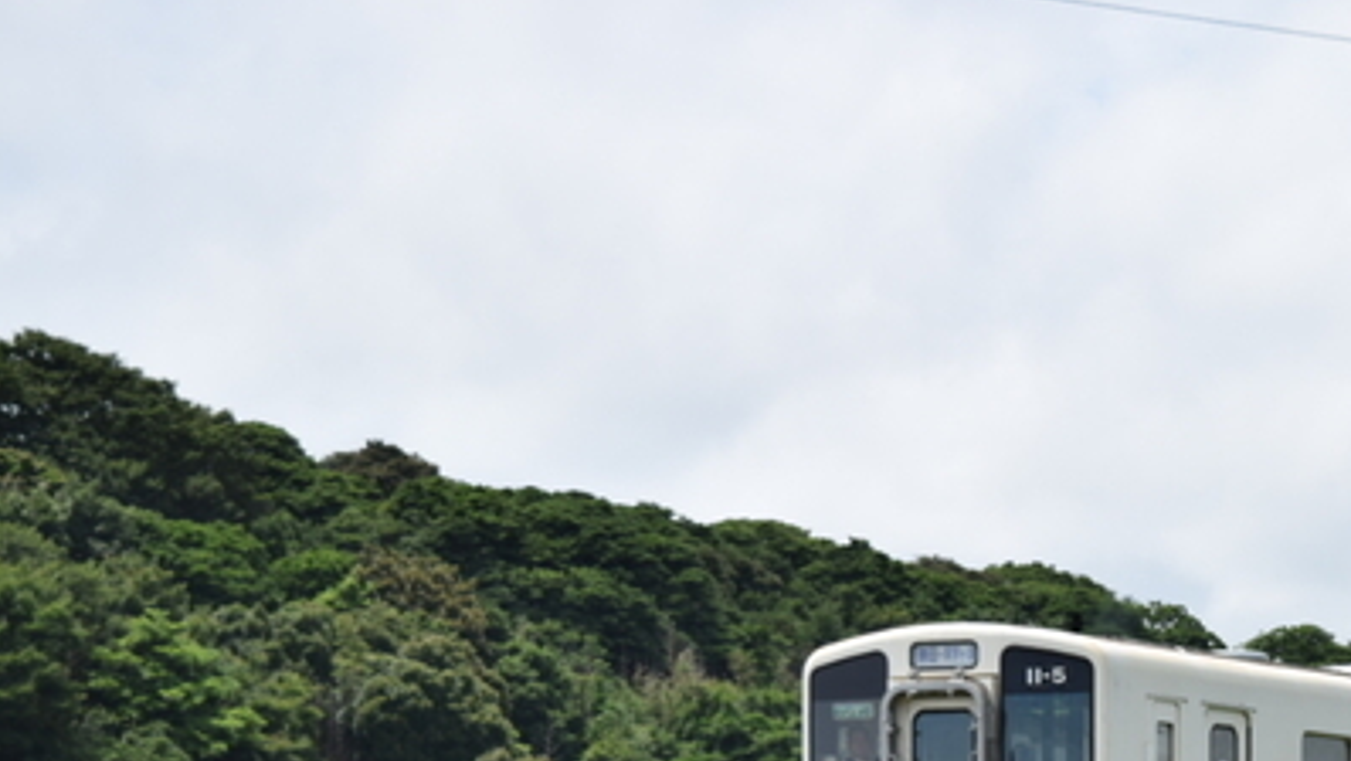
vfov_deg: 10.0
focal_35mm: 120
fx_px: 4299
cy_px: 888
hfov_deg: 17.4
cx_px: 1354
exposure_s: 1/640
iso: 100
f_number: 5.6
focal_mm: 38
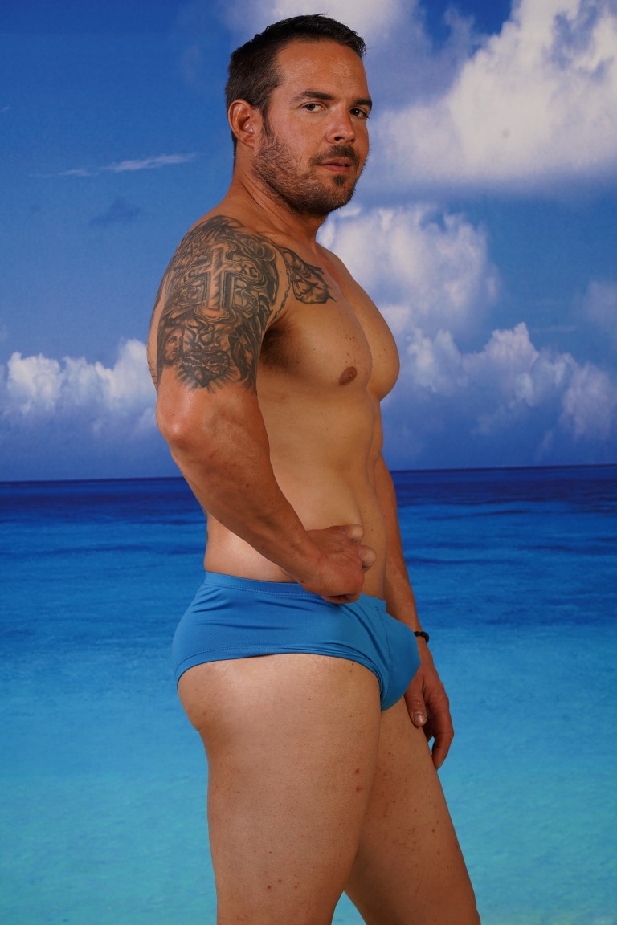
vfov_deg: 14.0
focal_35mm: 147
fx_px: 3779
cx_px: 308
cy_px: 462
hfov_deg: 9.3
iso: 100
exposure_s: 1/125
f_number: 9
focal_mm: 147
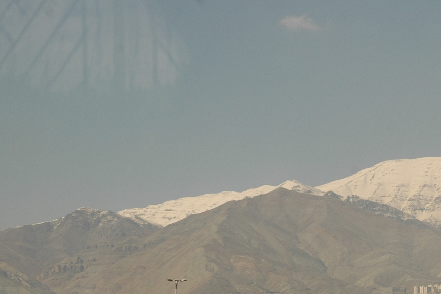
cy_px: 291
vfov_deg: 8.2
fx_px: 2033
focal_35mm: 166
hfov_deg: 12.2
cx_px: 439
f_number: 9
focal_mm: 48
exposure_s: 1/320
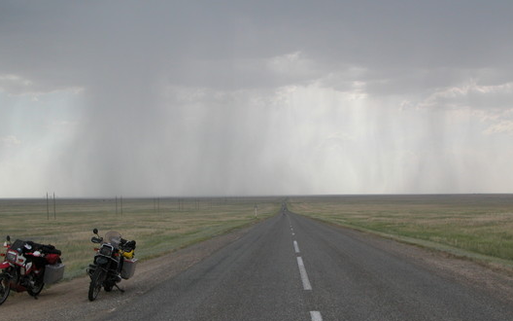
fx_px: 629
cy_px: 202
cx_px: 243
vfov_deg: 28.5
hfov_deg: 44.3
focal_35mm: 45
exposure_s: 1/338
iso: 100
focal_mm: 8.9
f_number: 5.6
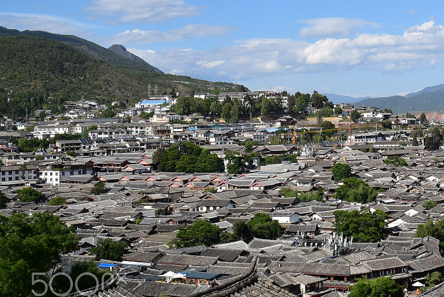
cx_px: 413
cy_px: 76
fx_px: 863
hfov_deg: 27.6
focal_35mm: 70
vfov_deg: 19.4
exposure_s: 1/320
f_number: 11
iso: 200
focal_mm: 25
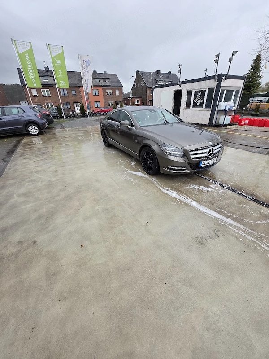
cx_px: 134
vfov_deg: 106.2
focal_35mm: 13
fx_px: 135
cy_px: 180
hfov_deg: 89.9
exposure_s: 1/102
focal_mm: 2.2
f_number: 1.9
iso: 20
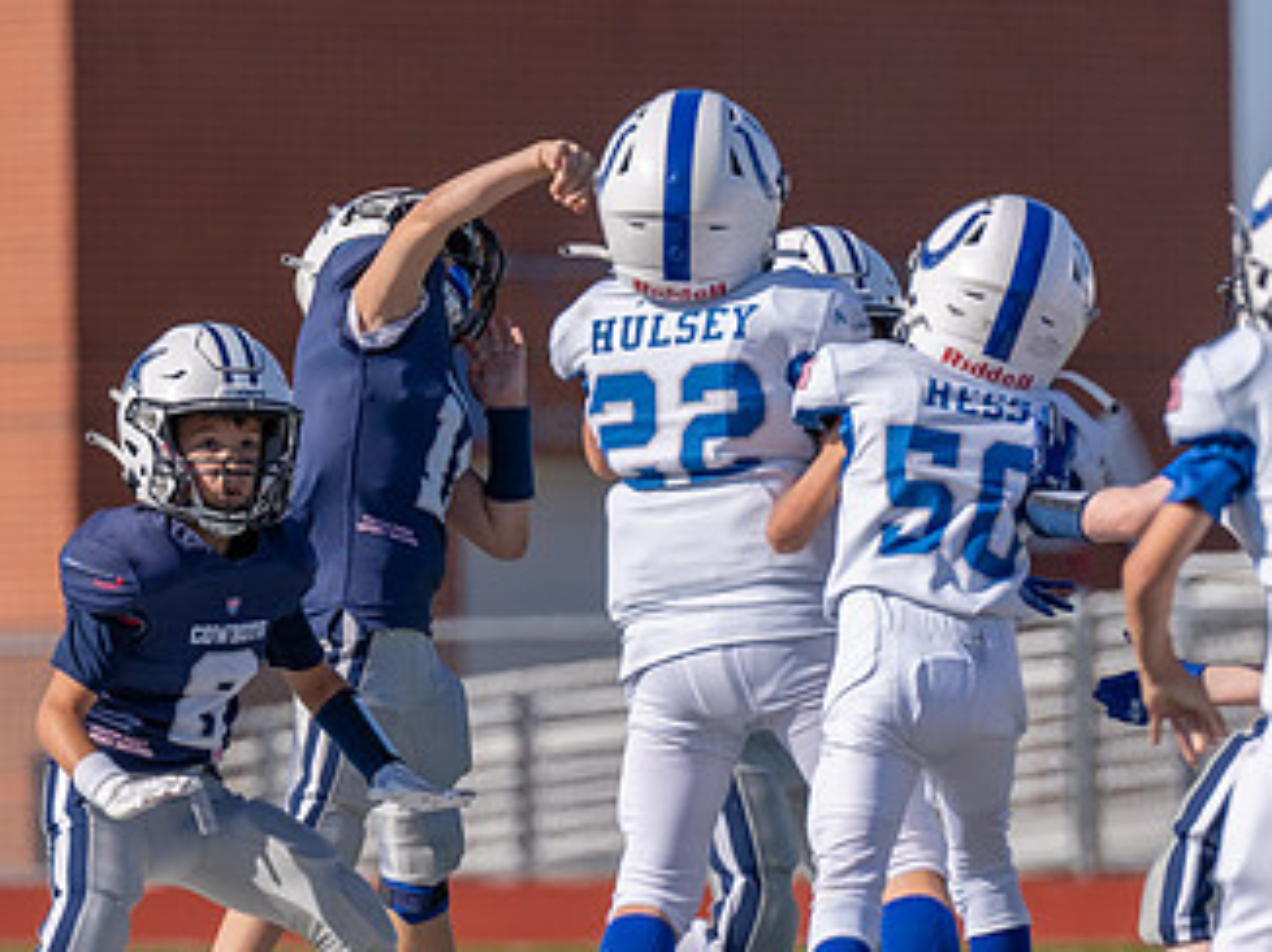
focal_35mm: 518
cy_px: 701
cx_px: 282
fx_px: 19020
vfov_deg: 2.9
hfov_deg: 3.8
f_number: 3.5
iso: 100
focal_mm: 200
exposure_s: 1/2500
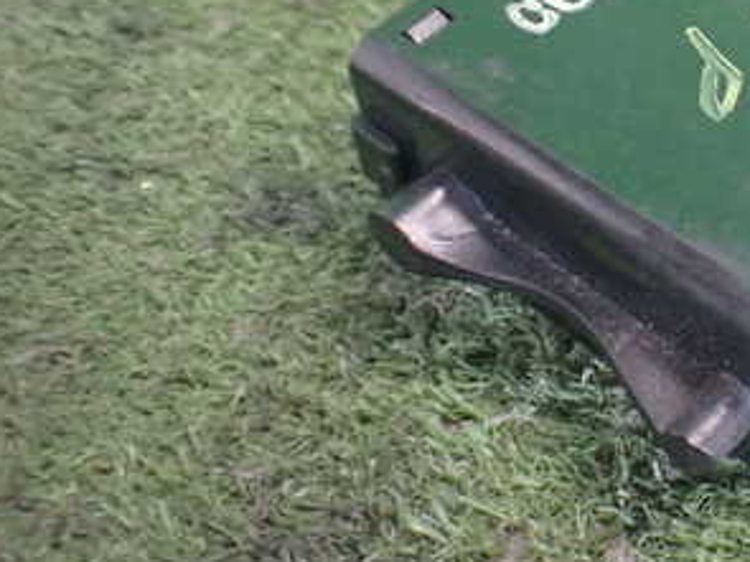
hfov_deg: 29.6
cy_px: 92
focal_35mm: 61
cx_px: 747
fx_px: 1321
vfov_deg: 23.6
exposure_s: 1/40
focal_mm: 5.4
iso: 800
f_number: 2.3
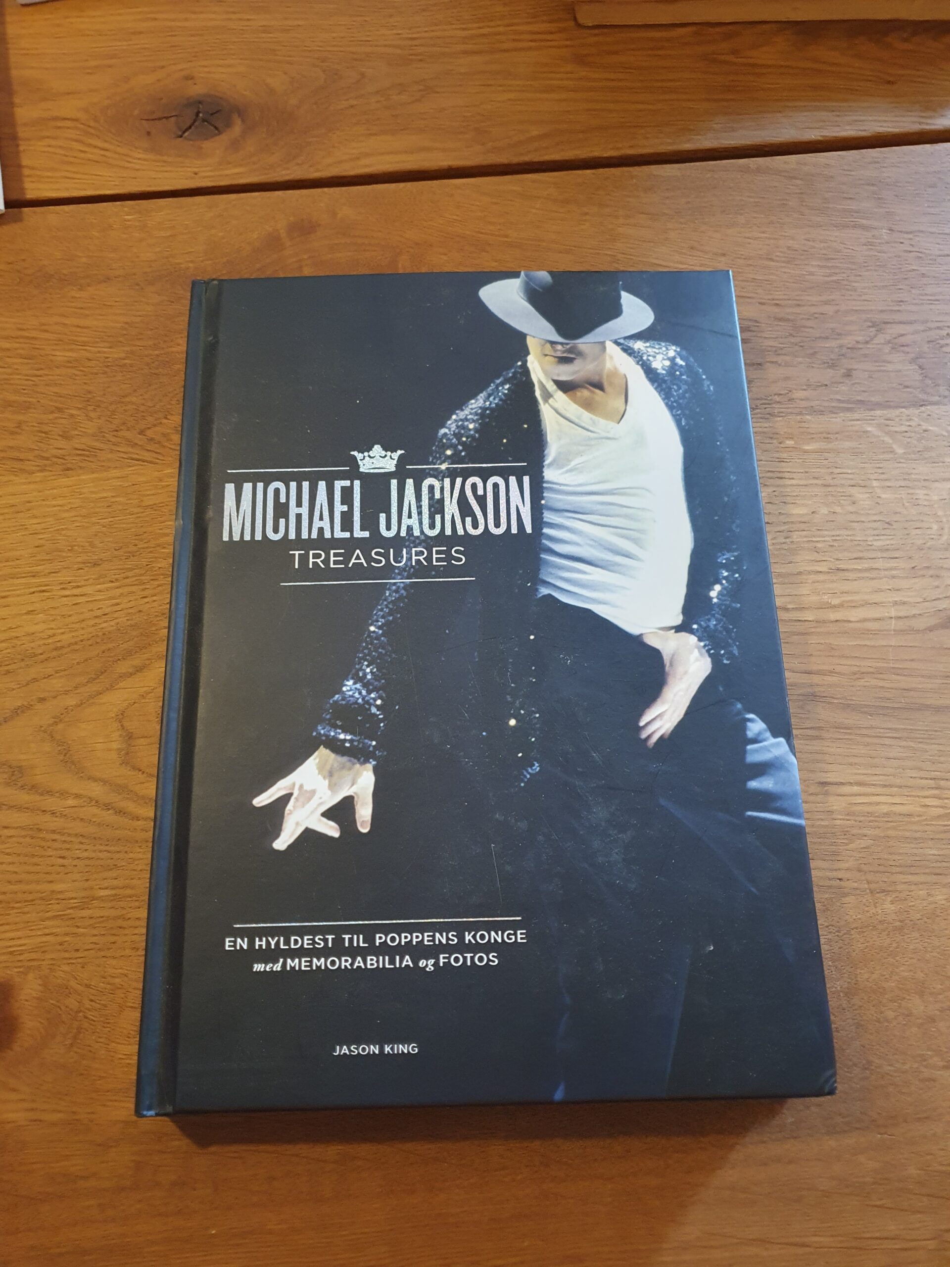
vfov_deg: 67.3
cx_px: 475
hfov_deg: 53.1
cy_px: 634
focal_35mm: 26
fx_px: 951
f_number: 1.5
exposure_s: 1/50
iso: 400
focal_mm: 4.32
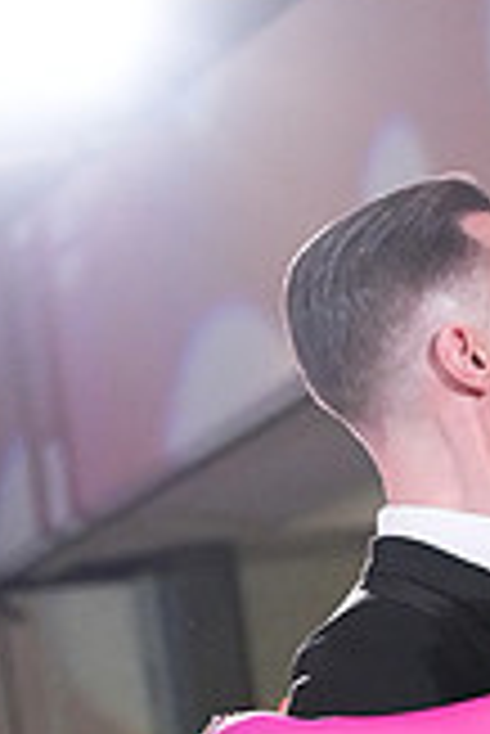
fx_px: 6295
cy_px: 1166
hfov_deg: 4.4
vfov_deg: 6.6
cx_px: 699
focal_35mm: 309
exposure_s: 1/400
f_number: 4.5
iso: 8000
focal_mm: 87
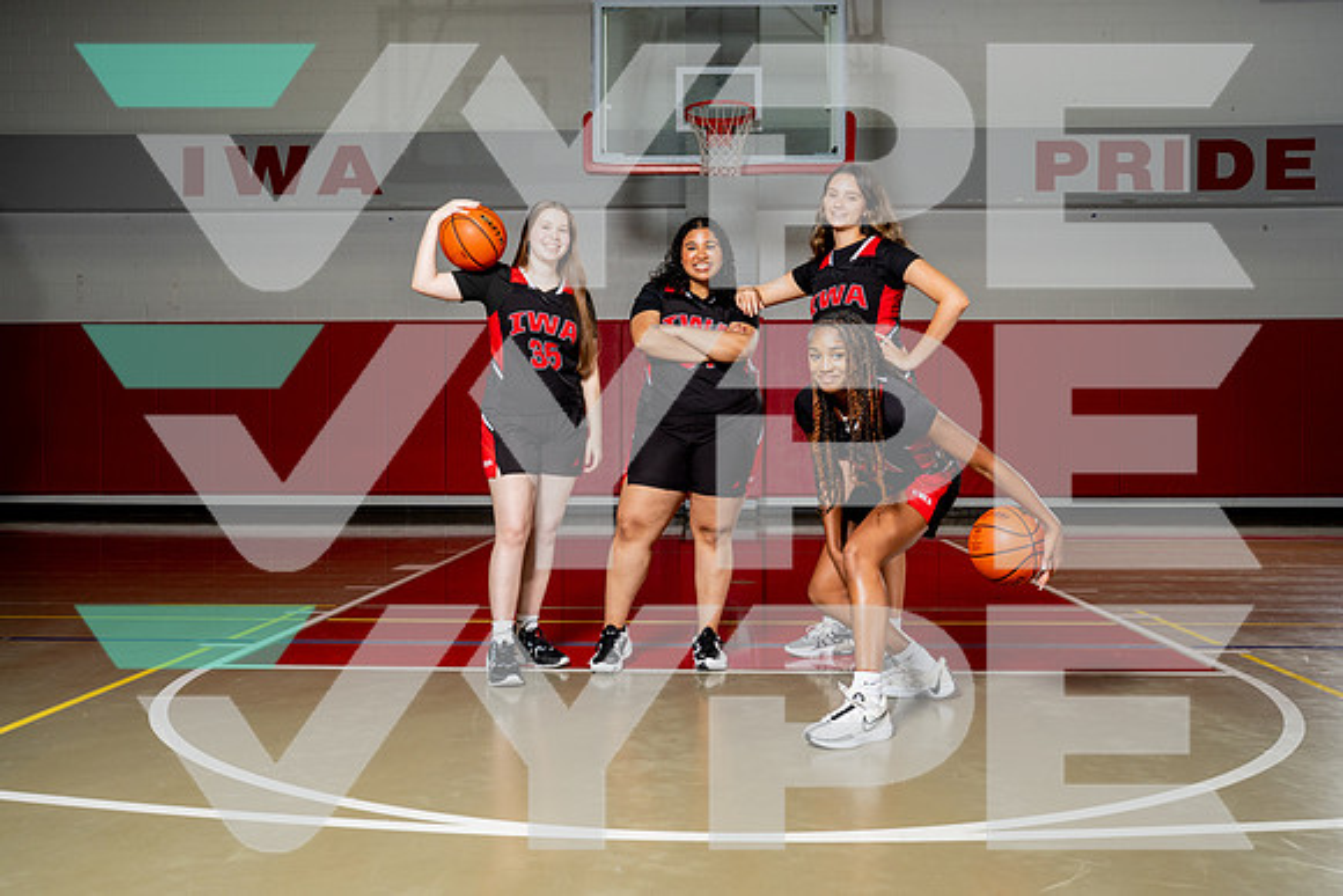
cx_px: 672
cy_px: 448
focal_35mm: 33
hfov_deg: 56.8
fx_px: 1242
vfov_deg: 39.7
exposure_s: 1/250
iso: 400
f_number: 8
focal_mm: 33
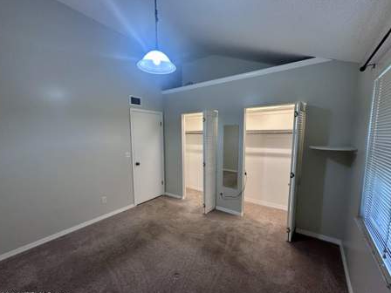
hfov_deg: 98.2
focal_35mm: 15
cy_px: 153
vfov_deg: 81.7
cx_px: 197
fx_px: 169
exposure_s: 1/60
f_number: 2.2
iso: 160
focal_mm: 2.22
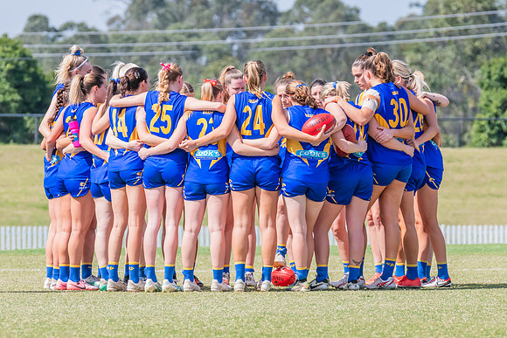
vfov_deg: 2.9
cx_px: 181
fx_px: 6607
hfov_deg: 4.4
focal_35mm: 469
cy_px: 161
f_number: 10
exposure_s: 1/1250
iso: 800
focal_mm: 330
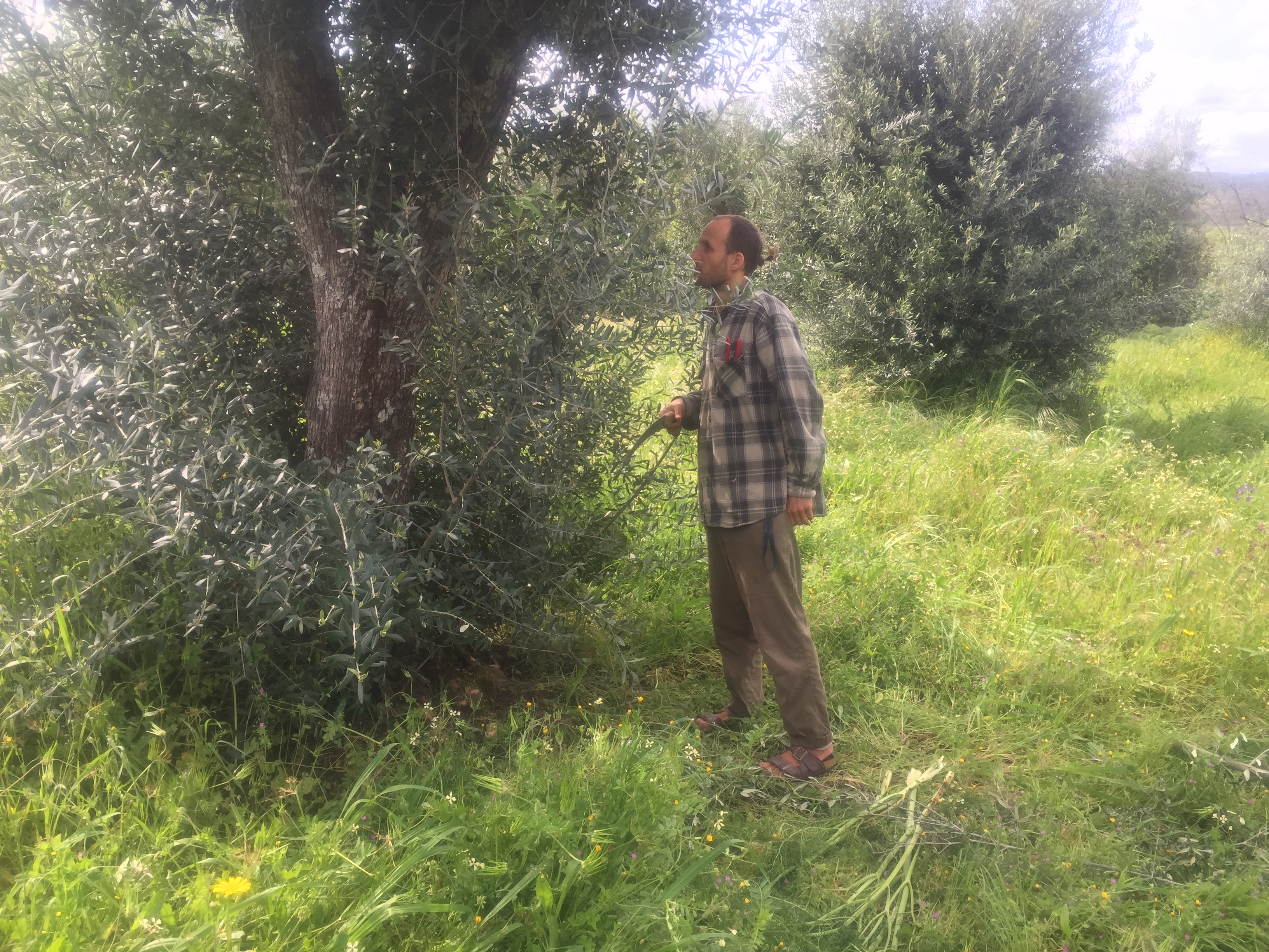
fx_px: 1063
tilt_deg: -14.2
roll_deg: -1.6
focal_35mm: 29
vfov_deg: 48.2
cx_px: 634
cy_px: 476
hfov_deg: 61.7
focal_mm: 4.15
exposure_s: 1/311
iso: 32
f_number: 2.2
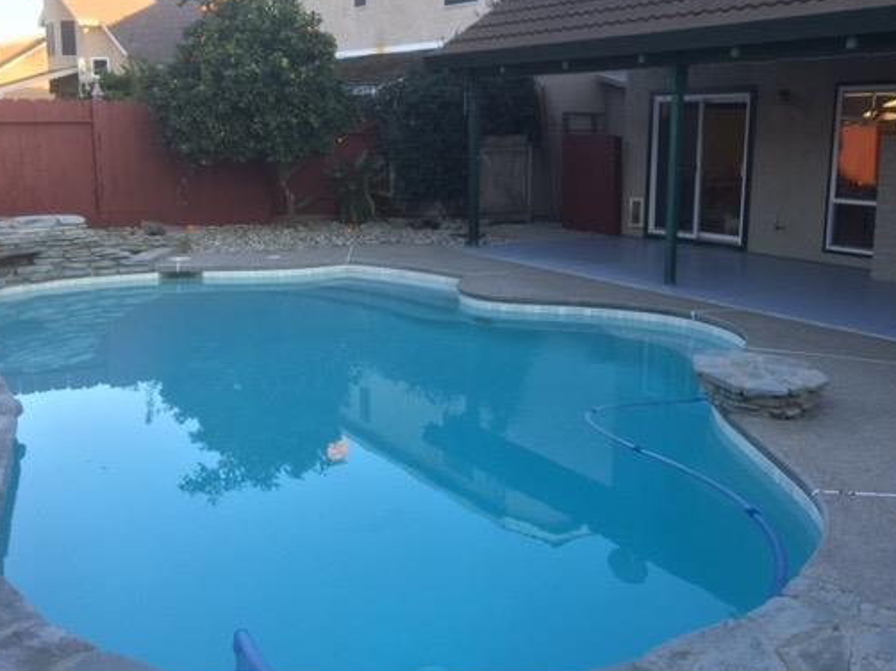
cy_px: 319
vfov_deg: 38.6
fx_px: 957
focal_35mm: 37
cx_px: 519
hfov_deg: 50.0
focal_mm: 4.15
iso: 32
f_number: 2.2
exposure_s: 1/120
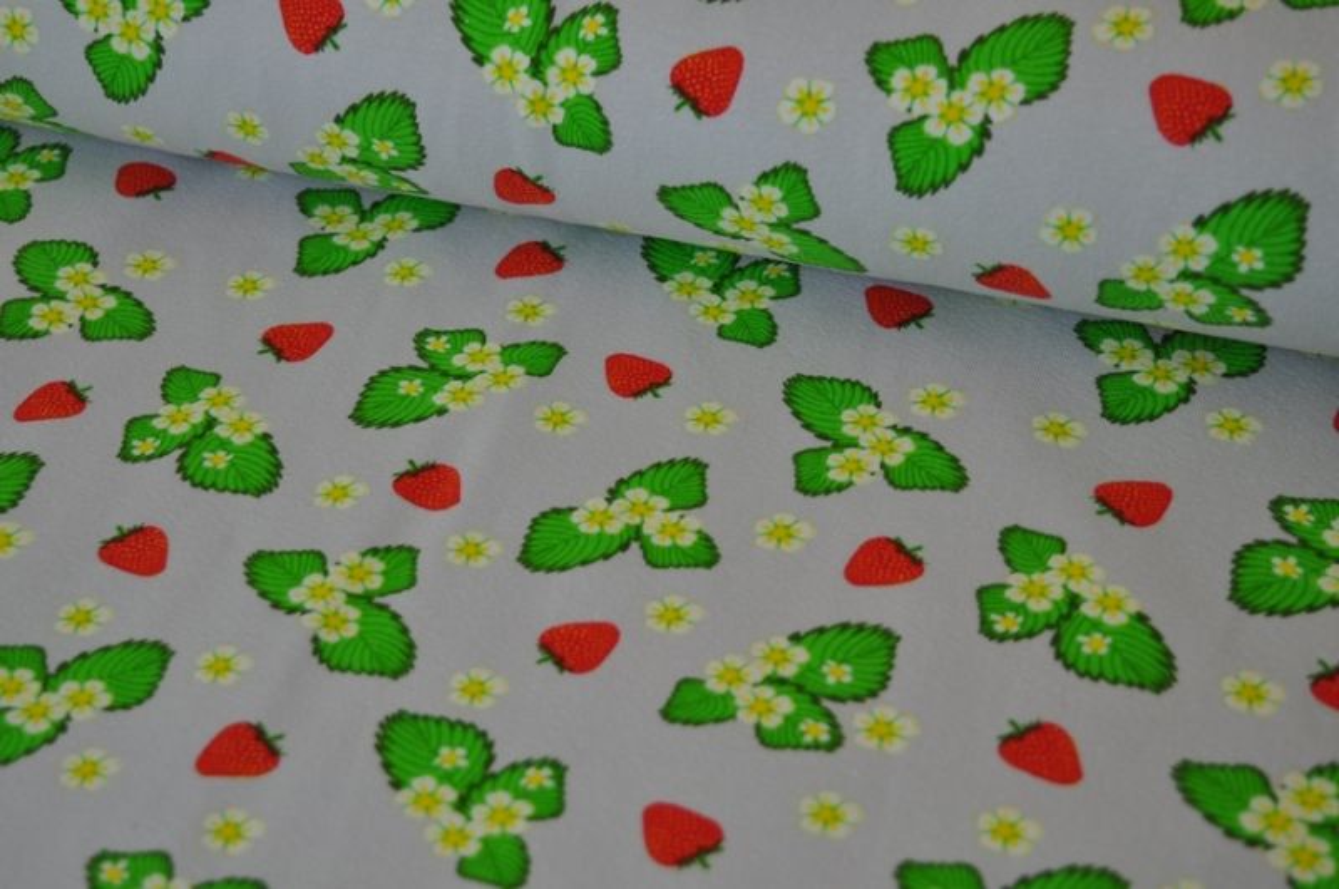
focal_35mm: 63
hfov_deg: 31.9
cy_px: 444
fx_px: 2340
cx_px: 670
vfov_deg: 21.5
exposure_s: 1/125
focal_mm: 42
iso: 320
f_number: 5.6
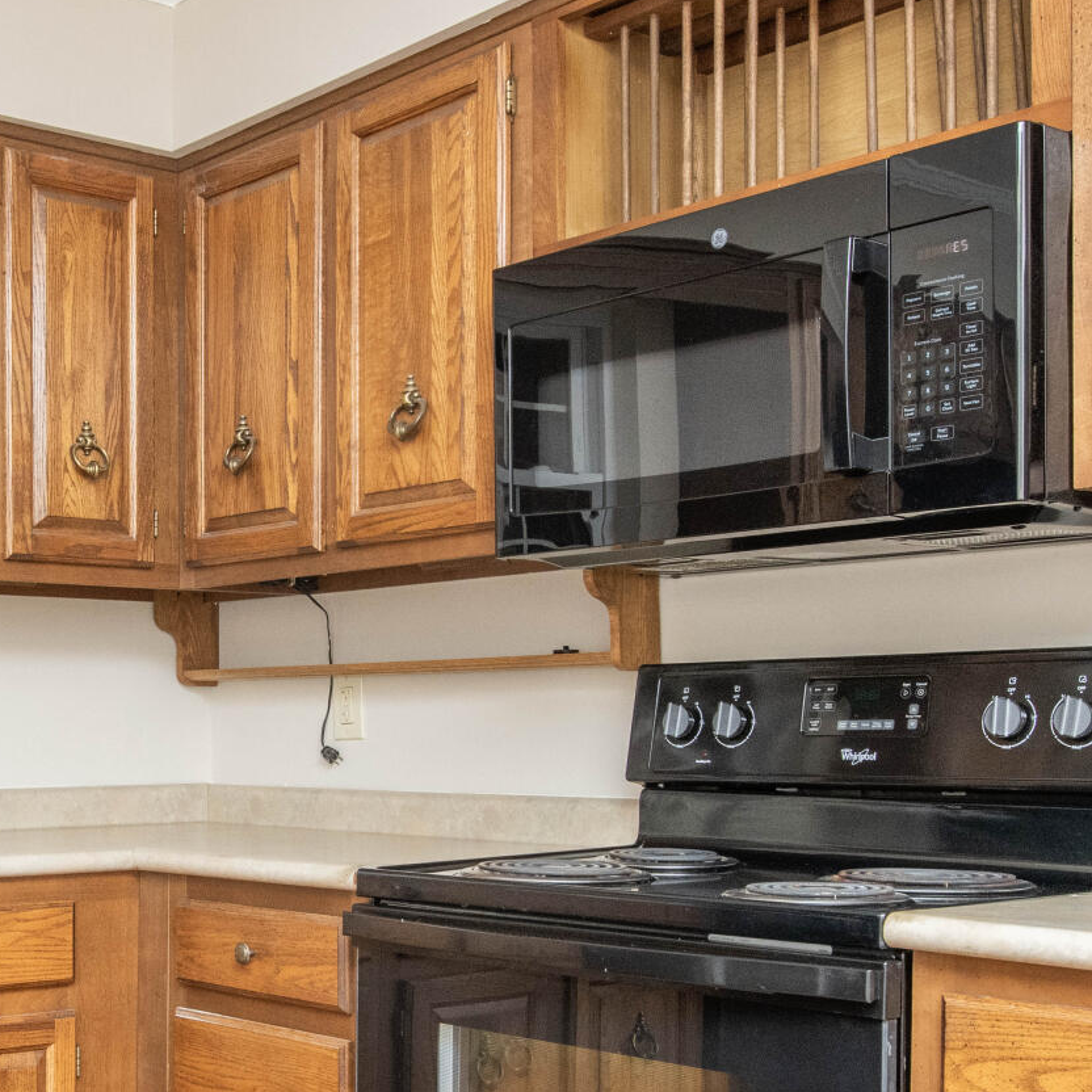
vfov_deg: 34.1
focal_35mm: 49
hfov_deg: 32.9
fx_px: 1749
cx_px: 112
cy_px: 790
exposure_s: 1/250
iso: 500
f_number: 9
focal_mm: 16
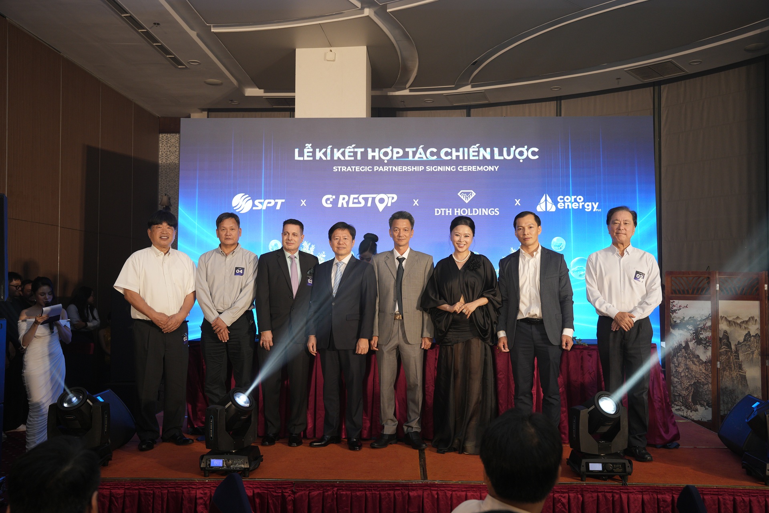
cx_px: 384
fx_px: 696
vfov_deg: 40.4
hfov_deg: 57.8
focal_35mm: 33
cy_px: 256
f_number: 5
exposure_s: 1/160
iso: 1000
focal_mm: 32.6
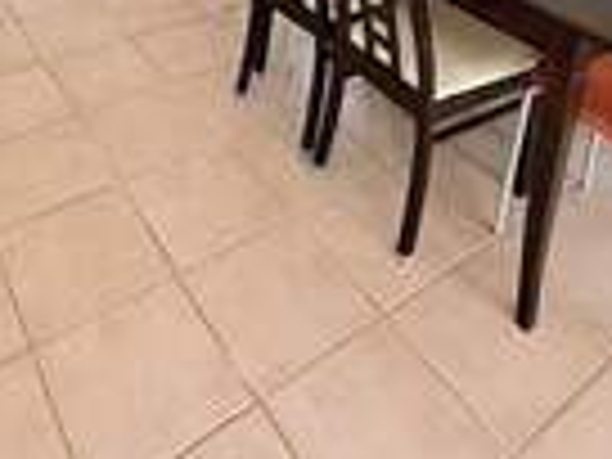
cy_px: -151
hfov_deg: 47.8
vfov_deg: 29.2
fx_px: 690
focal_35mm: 39
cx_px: 270
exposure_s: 1/60
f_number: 2.2
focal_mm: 2.22
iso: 500
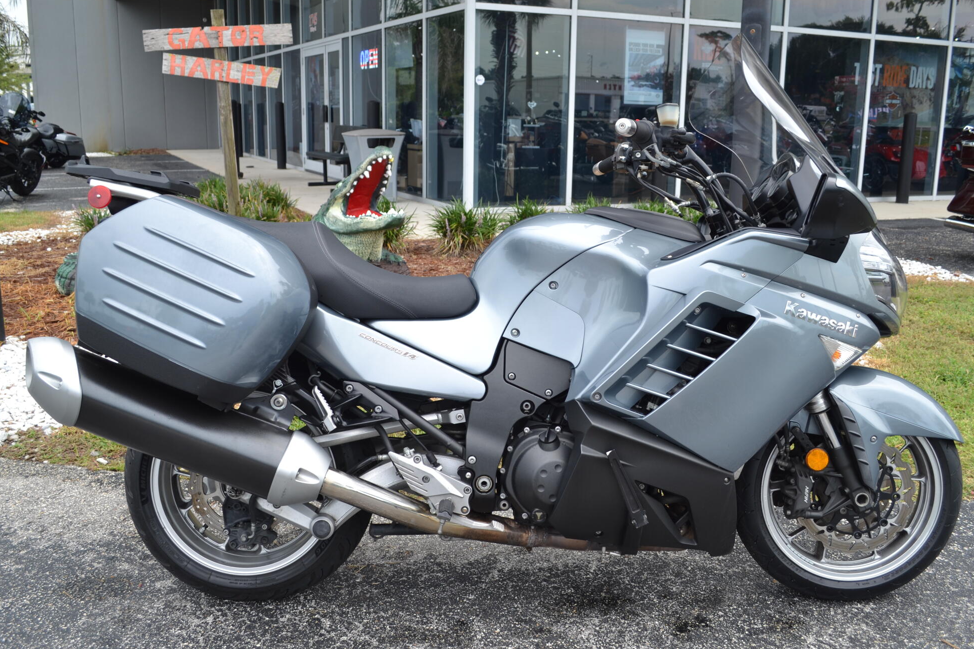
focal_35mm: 34
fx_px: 920
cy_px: 315
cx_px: 500
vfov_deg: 38.9
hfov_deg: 55.8
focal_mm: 22
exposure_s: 1/160
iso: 100
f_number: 6.3
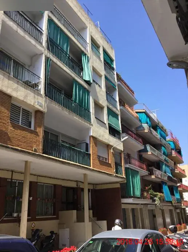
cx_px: 94
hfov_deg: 45.4
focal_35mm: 31
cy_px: 126
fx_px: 225
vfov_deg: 58.4
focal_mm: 3.3
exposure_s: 1/646
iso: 25
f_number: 2.4
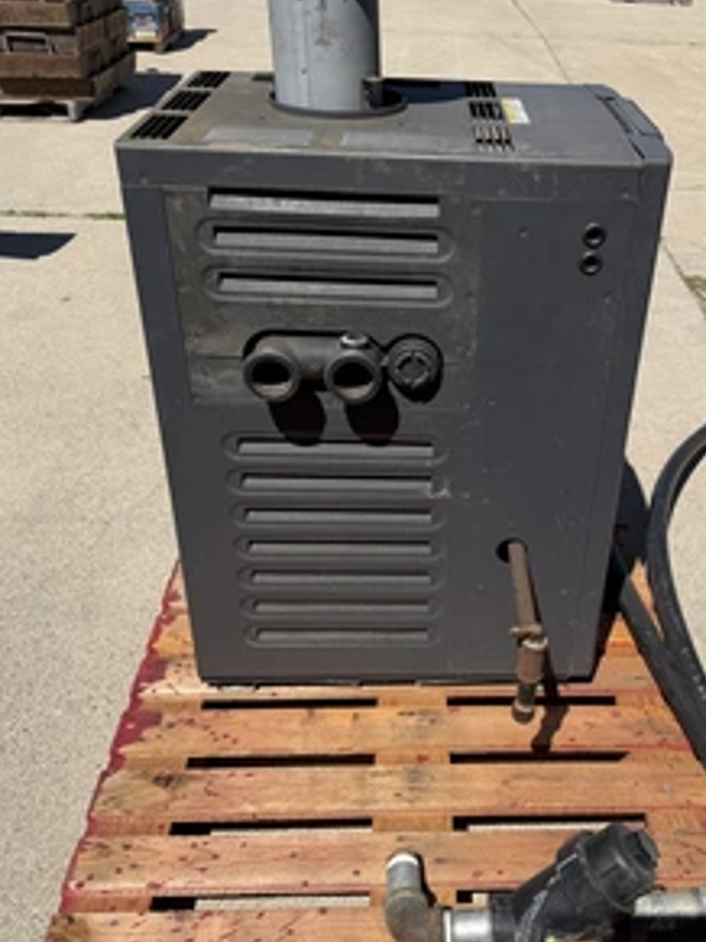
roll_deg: -3.5
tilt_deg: -30.5
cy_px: 466
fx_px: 898
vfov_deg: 55.4
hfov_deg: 42.4
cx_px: 470
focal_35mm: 33
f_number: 1.78
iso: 80
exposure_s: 1/6711
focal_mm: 6.76
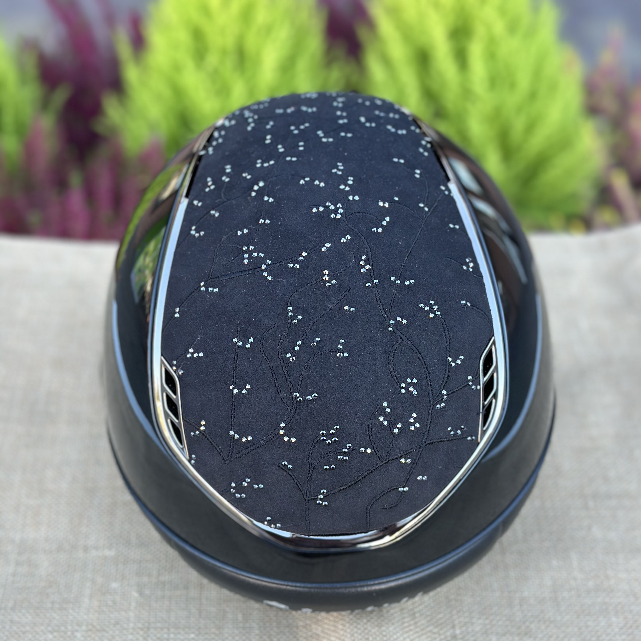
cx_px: 321
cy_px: 364
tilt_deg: -39.3
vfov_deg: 30.0
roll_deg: -1.3
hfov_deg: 30.0
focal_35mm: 57
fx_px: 1194
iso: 64
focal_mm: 6.86
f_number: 1.78
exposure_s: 1/121
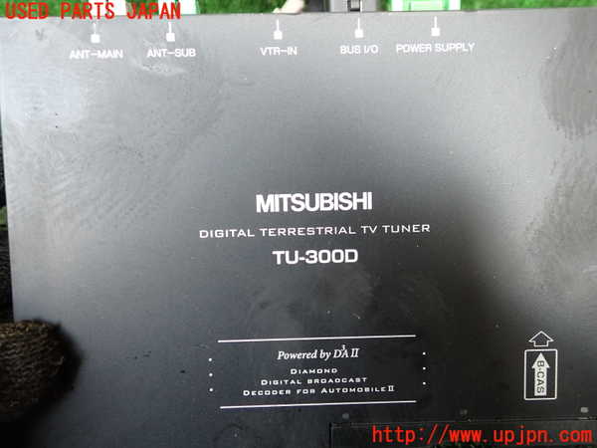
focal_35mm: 30
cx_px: 298
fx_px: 517
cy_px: 224
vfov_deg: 46.8
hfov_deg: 60.0
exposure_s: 1/50
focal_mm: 5.4
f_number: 2.3
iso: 200
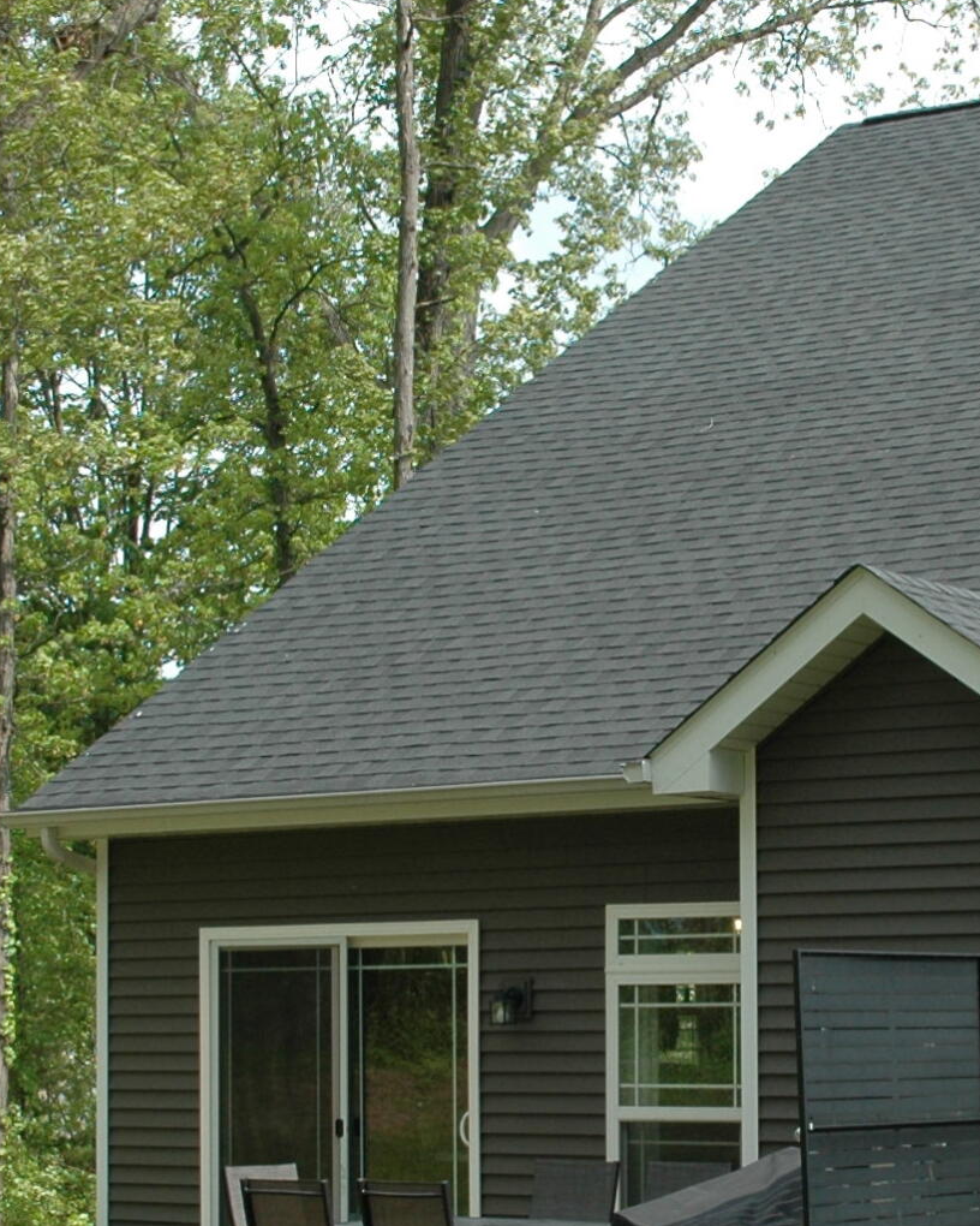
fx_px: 3299
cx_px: 791
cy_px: 805
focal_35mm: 91
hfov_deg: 16.8
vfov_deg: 21.0
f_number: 8
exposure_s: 1/250
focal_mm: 22
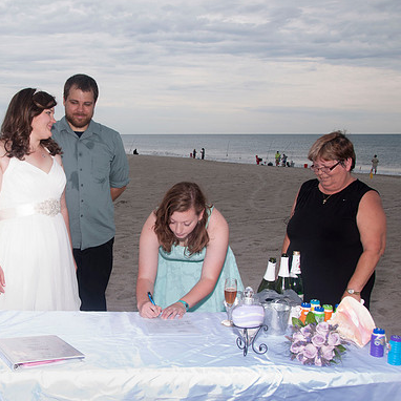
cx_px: 120
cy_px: 200
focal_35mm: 44
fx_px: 577
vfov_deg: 38.3
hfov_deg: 37.7
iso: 100
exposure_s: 1/250
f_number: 7.1
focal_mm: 22
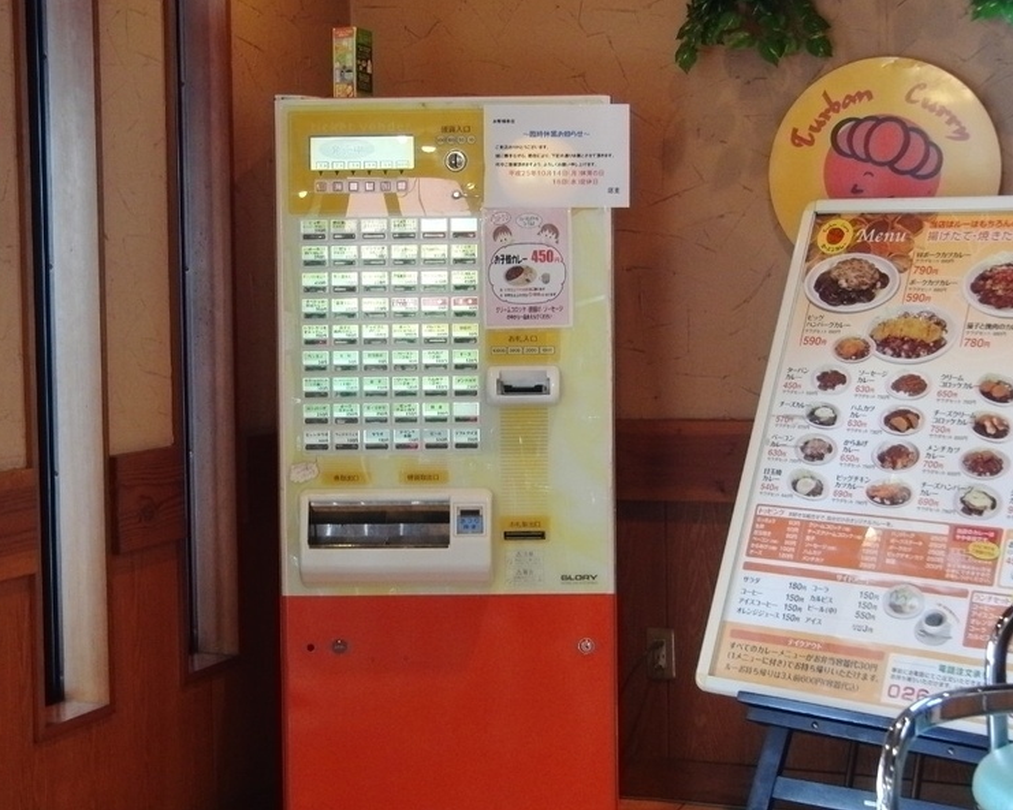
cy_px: 402
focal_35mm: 59
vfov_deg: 25.8
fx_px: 1769
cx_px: 477
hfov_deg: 31.9
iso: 400
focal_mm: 9.8
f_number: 4.2
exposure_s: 1/40
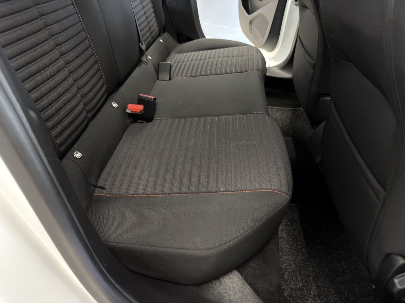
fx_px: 281
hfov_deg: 71.6
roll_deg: -11.4
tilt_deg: -35.5
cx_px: 202
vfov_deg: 56.8
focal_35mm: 24
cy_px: 152
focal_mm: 6.76
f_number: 1.78
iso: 800
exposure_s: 1/20
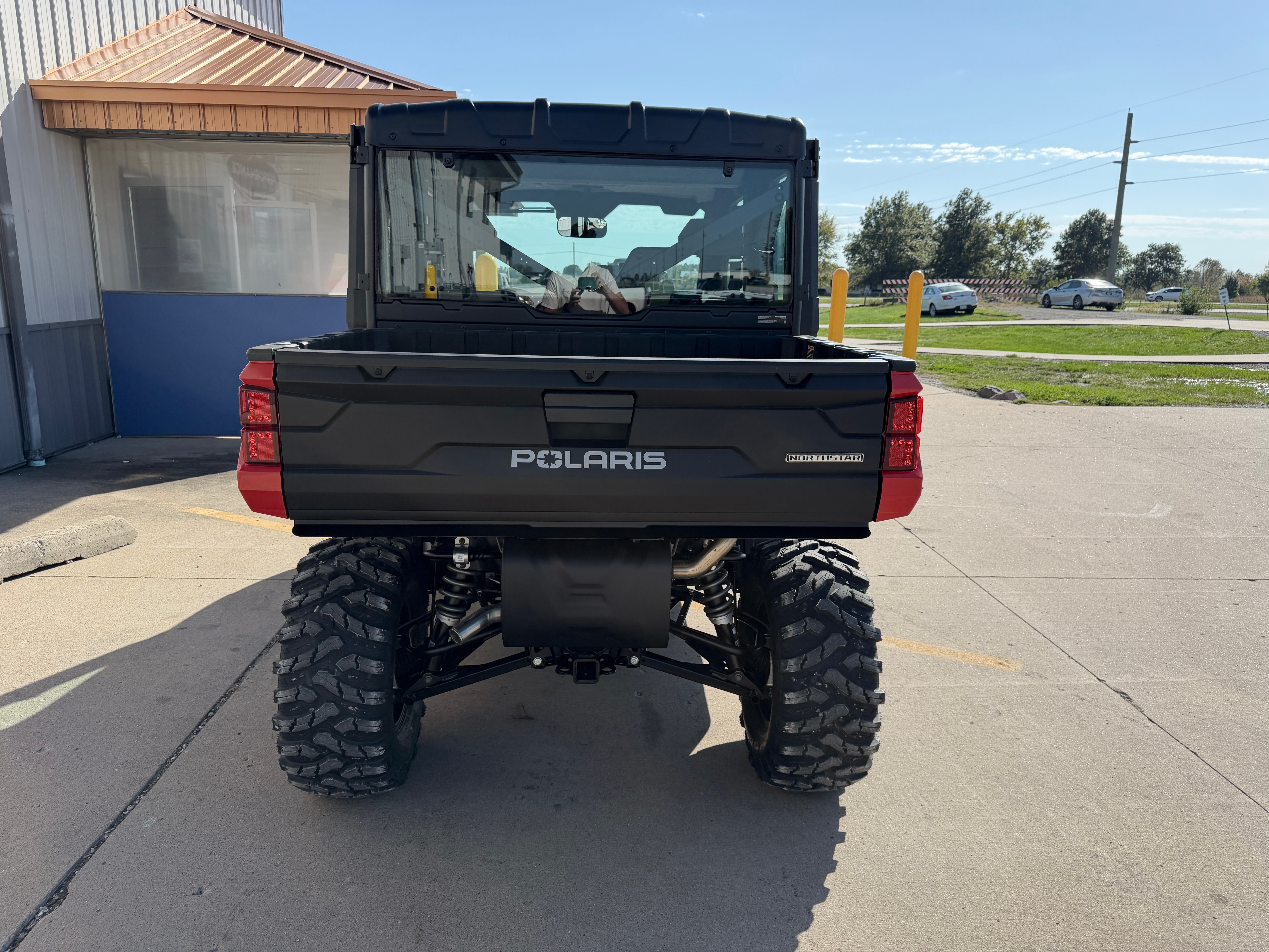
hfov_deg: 71.6
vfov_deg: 56.8
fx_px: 880
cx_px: 634
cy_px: 476
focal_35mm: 24
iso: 100
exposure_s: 1/3759
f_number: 1.78
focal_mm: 6.76
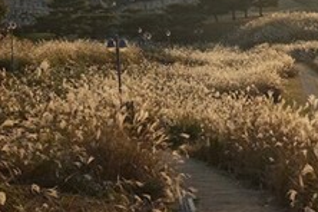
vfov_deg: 12.5
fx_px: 966
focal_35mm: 109
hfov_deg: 18.7
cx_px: 188
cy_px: 93
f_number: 10
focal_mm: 27
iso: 100
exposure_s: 1/100
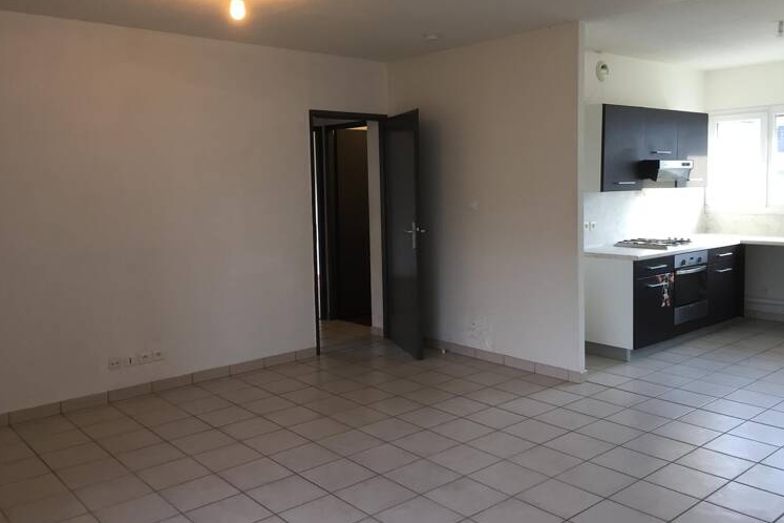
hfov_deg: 60.3
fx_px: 675
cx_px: 396
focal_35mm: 31
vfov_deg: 42.3
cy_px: 231
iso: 40
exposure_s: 1/33
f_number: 2.2
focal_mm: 4.15
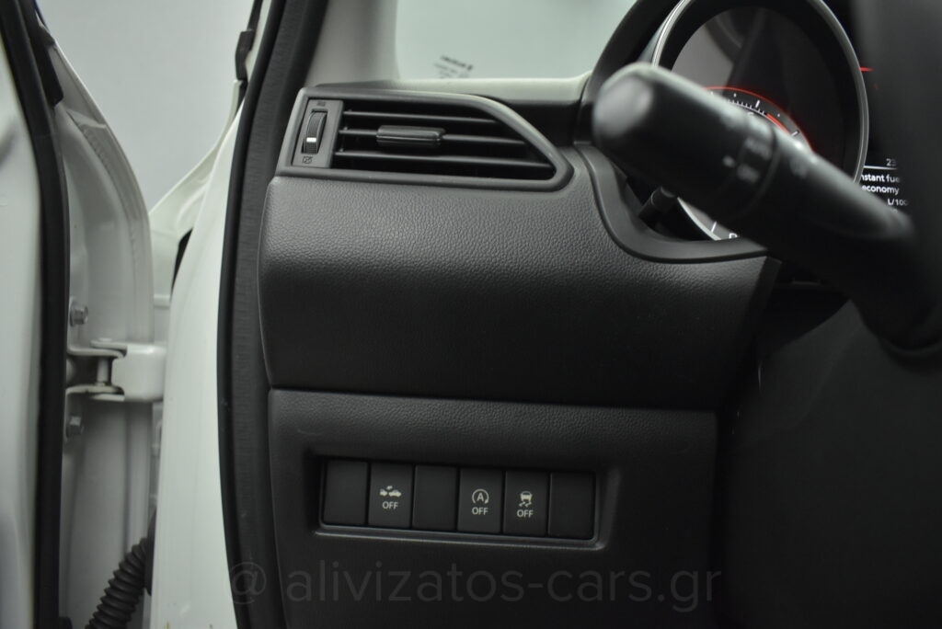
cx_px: 471
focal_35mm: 27
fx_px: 707
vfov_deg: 48.0
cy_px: 314
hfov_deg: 67.4
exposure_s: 1/100
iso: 1600
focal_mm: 18
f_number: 3.5
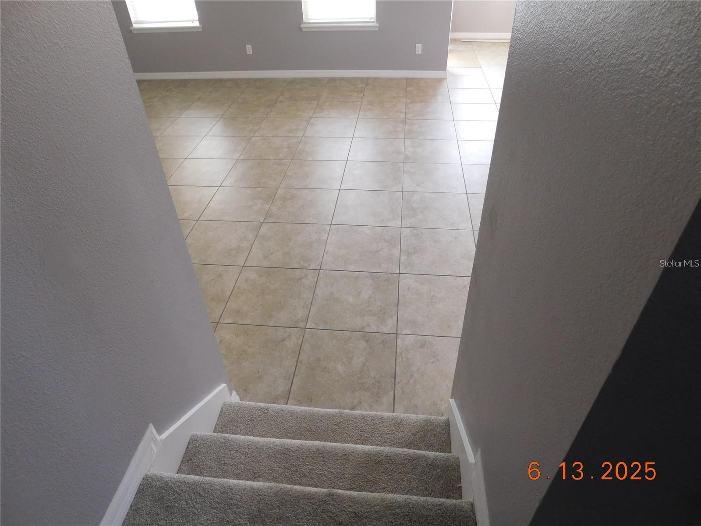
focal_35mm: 23
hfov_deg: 73.9
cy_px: 263
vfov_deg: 58.9
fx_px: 466
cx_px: 350
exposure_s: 1/30
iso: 180
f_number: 3
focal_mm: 4
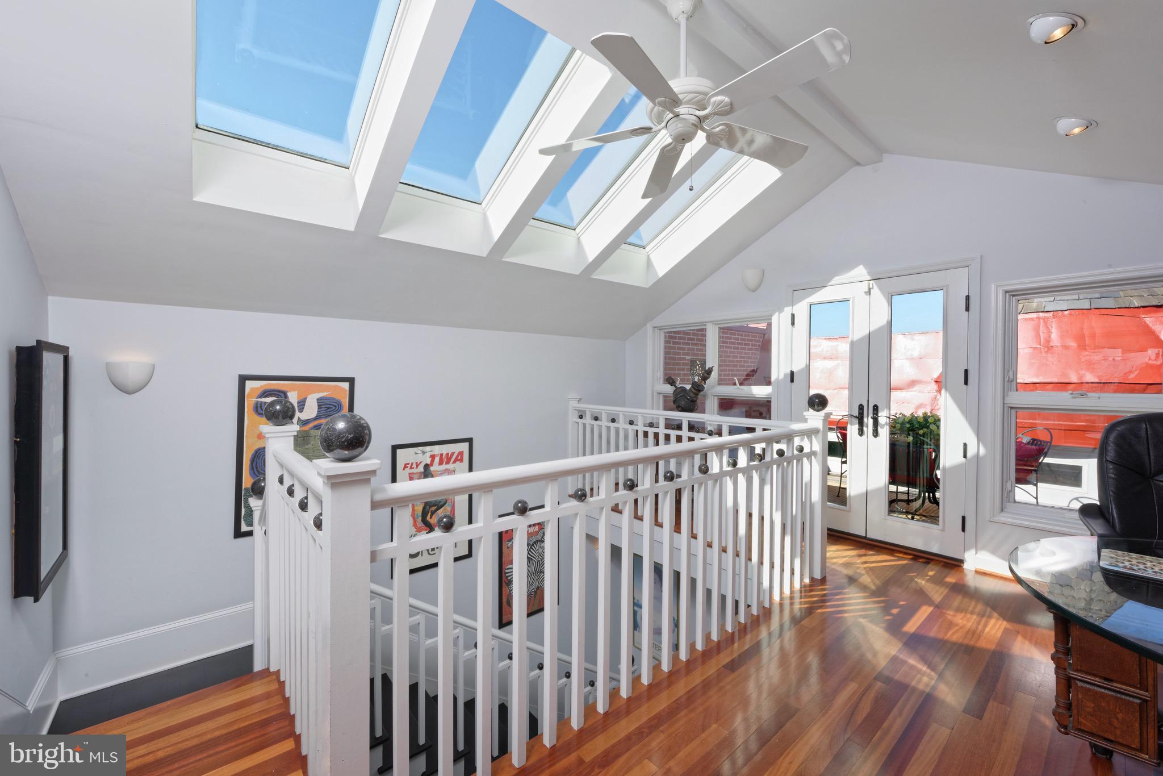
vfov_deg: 81.2
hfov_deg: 104.2
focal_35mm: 14
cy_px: 388
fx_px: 452
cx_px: 582
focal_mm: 14
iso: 200
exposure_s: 1/30
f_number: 18
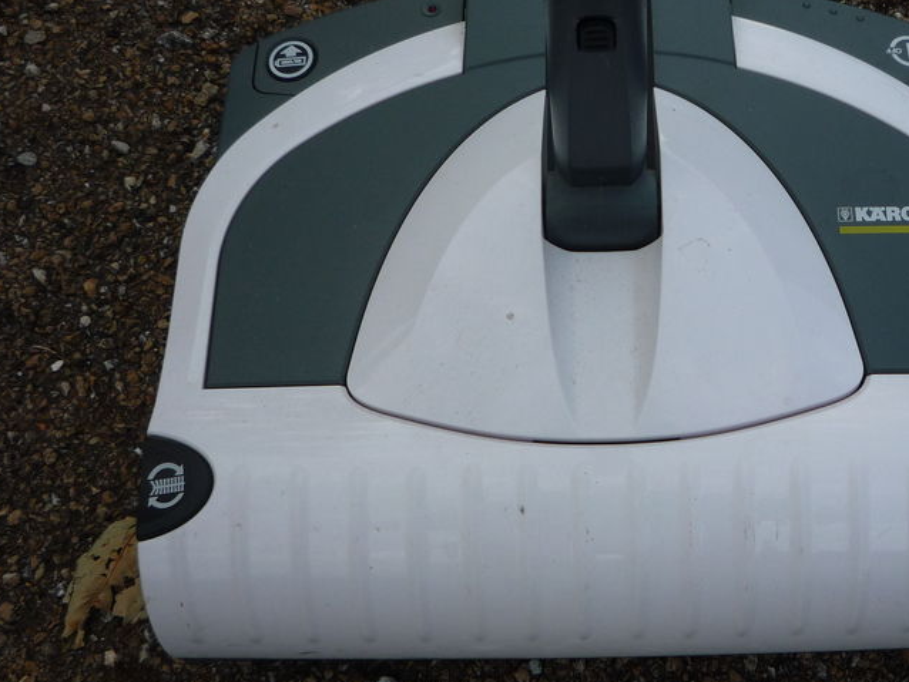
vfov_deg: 30.9
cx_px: 624
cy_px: 337
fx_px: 1235
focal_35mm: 47
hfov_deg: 39.8
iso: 100
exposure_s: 1/320
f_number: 4
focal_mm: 5.2
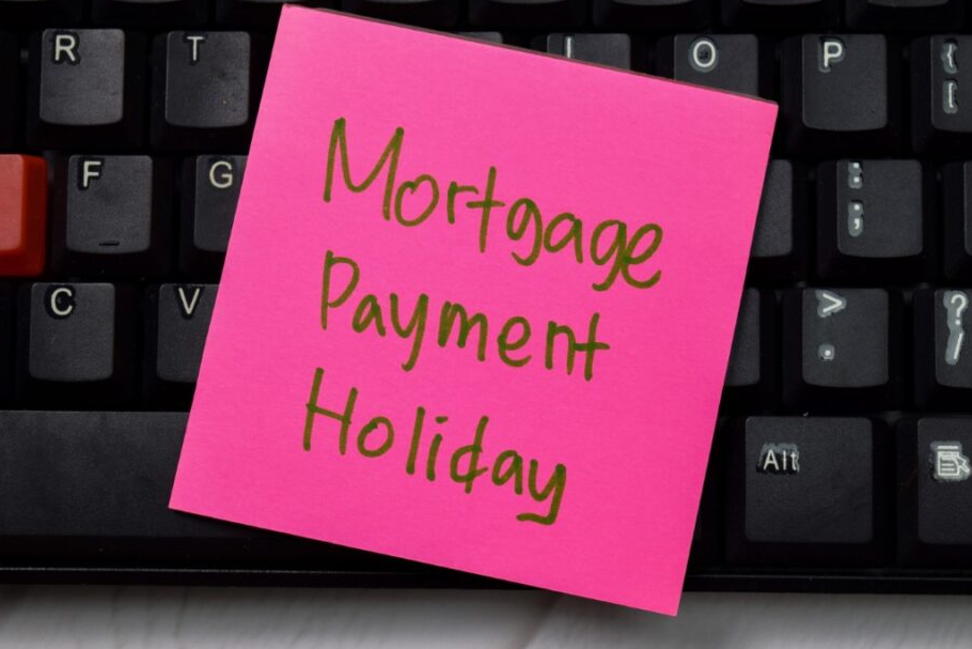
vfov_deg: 16.9
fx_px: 2187
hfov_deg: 25.1
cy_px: 304
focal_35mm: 81
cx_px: 516
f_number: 7.1
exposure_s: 1/25
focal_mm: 48
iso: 400
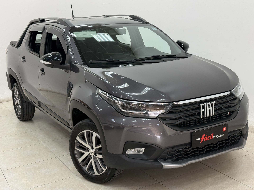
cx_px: 127
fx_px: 352
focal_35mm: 48
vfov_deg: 30.3
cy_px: 95
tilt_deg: -11.9
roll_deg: +3.4
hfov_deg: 39.7
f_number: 1.78
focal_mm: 6.76
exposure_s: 1/120
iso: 125
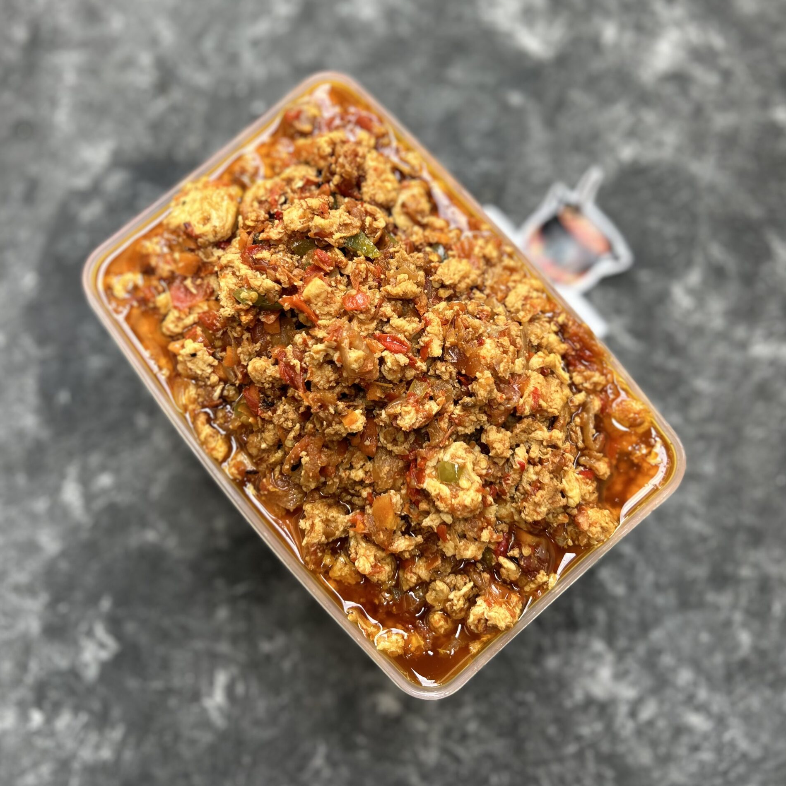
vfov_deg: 52.3
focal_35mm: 31
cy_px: 328
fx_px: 796
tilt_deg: -80.3
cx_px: 394
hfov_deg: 52.5
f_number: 1.5
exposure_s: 1/121
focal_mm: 5.7
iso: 40
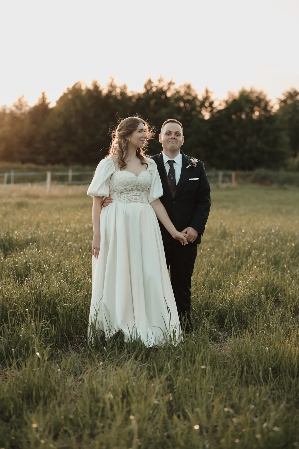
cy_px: 224
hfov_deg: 16.3
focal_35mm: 84
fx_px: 1047
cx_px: 150
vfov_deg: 24.2
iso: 125
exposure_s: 1/400
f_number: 1.8
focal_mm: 56
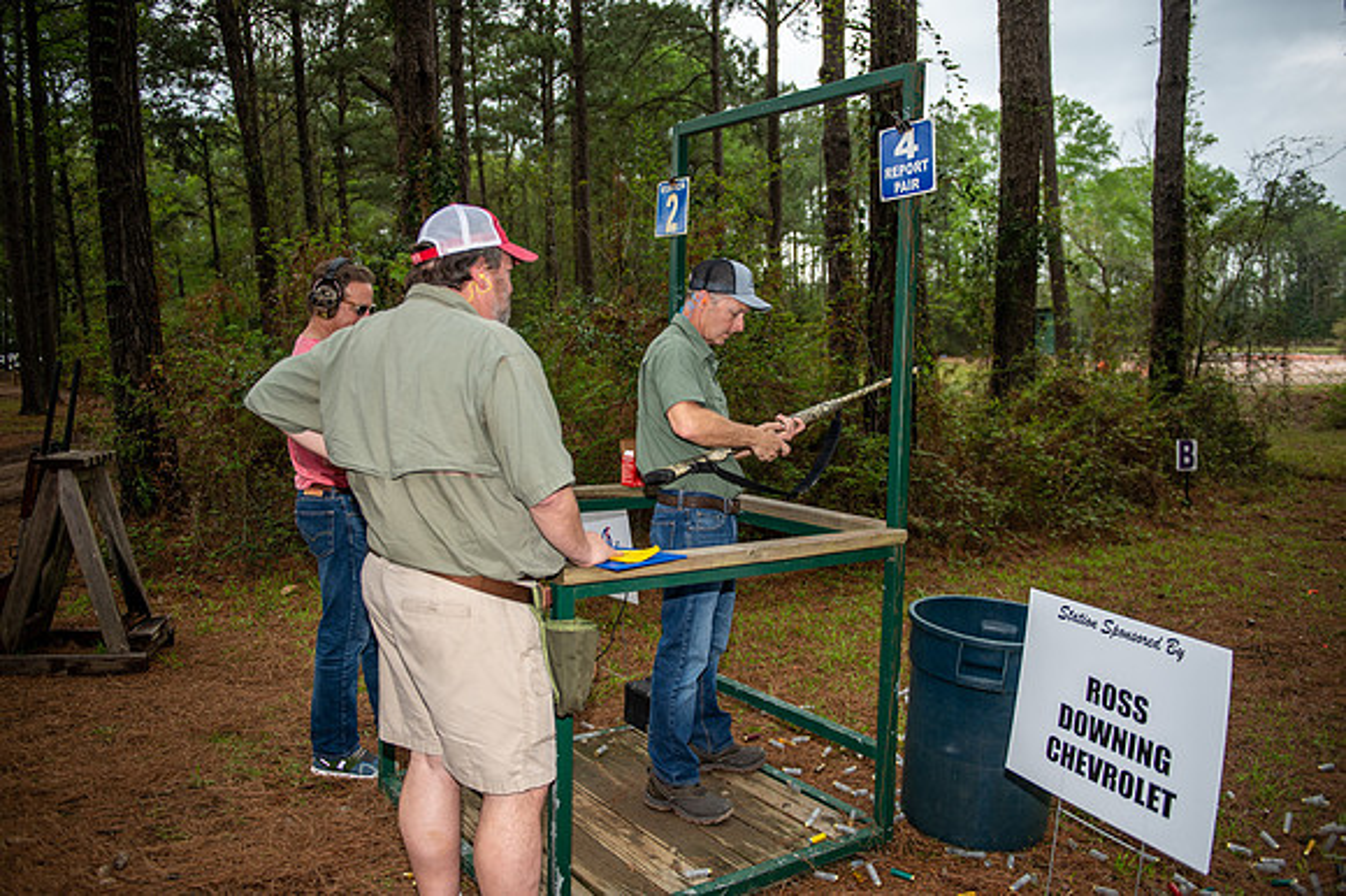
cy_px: 448
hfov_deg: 63.7
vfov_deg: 44.9
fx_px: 1084
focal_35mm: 29
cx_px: 673
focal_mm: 29
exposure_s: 1/1000
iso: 100
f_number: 2.8
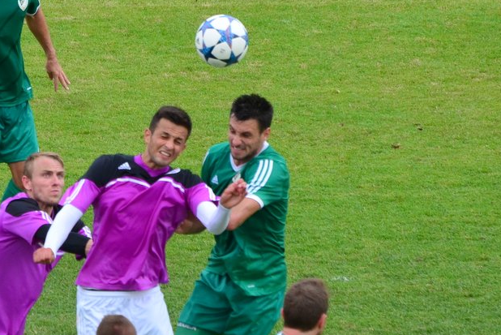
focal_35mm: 524
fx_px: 7297
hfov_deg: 3.9
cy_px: 146
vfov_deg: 2.6
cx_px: 143
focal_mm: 240
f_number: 5.6
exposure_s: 1/2000
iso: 640
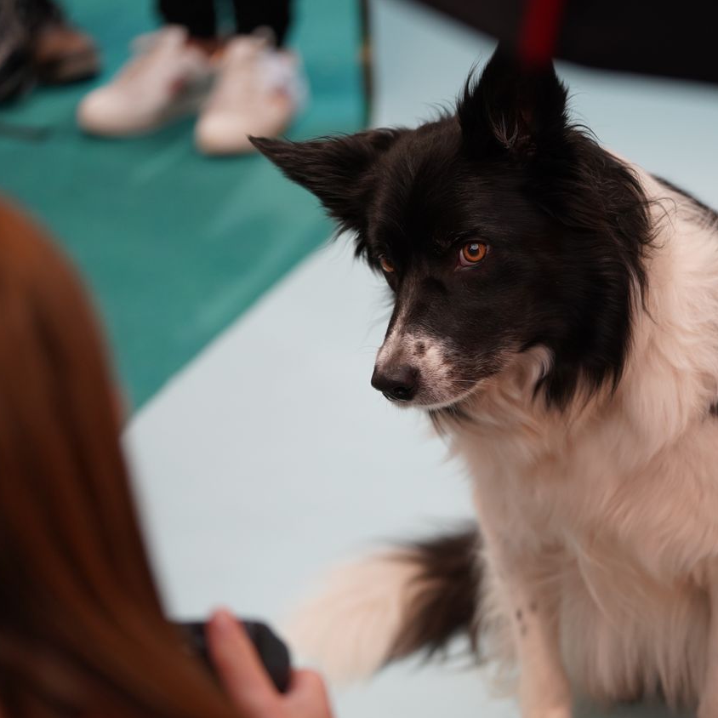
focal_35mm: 116
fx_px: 2722
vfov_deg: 15.0
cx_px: 509
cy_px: 362
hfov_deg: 15.0
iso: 1000
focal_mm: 90
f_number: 2.8
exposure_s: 1/100
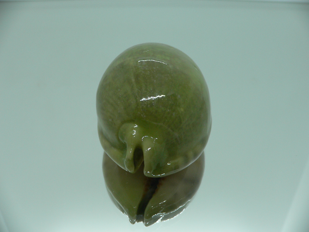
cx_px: 154
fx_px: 312
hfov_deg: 52.6
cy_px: 116
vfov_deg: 40.7
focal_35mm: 35
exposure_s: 1/60
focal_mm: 4.6
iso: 100
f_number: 2.8
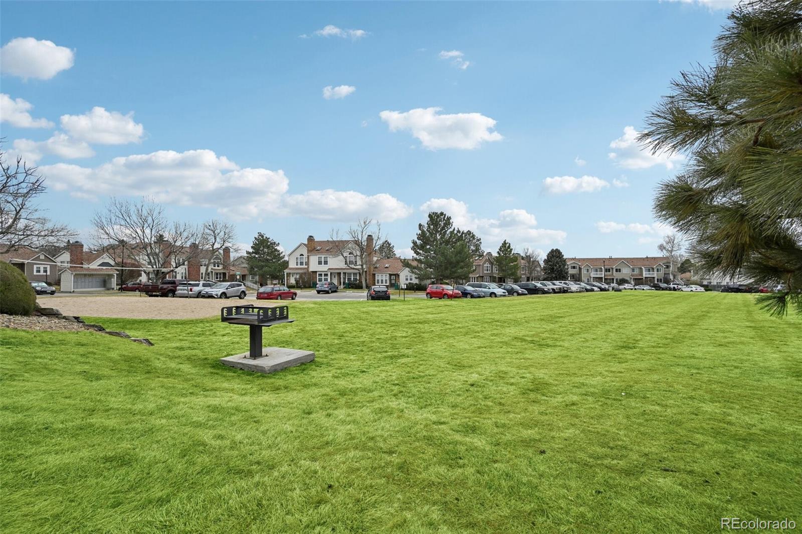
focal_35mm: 14
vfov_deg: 81.2
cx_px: 401
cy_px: 267
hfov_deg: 104.3
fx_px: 312
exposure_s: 1/100
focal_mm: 14
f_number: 8
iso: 64
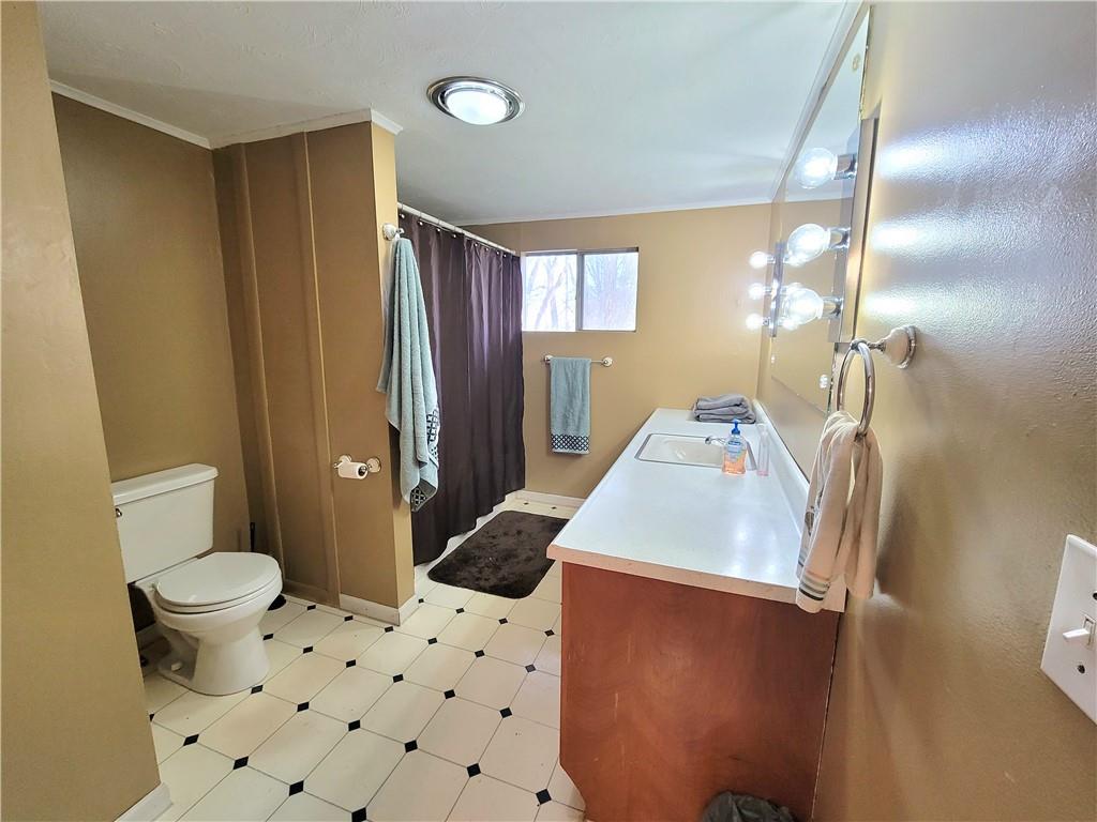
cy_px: 411
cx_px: 548
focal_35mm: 13
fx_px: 412
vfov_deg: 89.9
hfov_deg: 106.2
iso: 200
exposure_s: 1/60.2
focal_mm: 2.2
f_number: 2.2
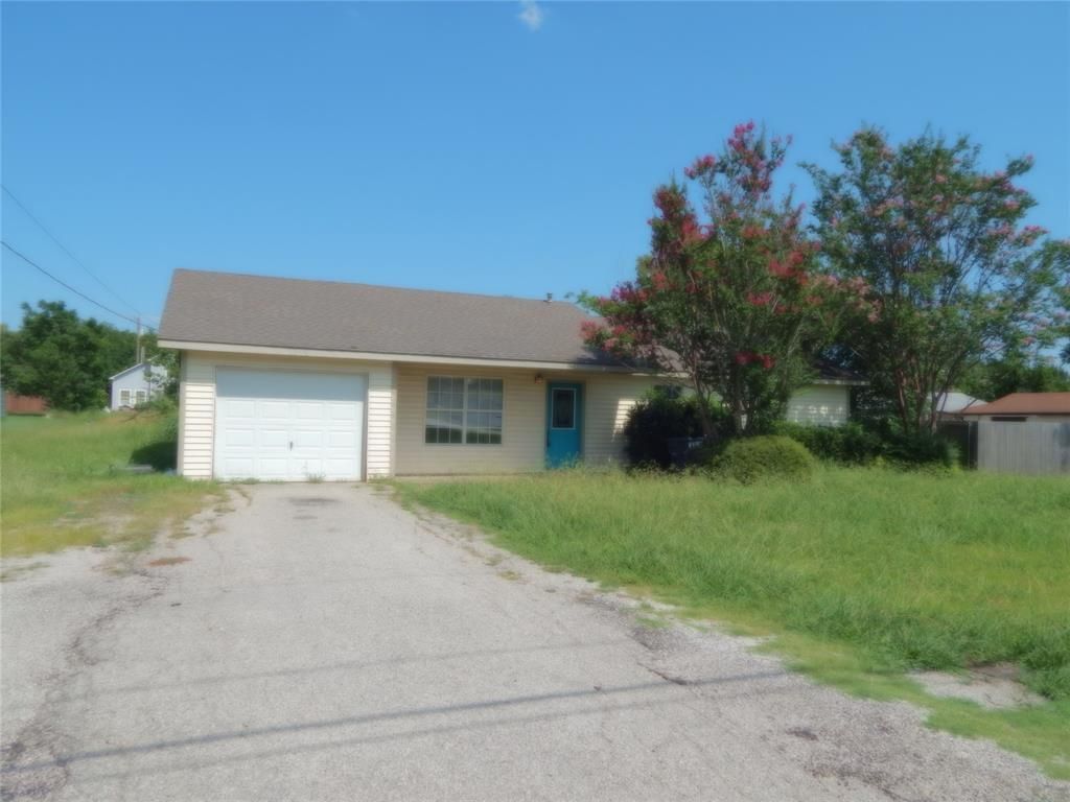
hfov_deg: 69.4
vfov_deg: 54.9
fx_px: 773
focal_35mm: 25
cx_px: 535
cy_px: 401
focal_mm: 4.5
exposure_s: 1/640
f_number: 6.1
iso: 125
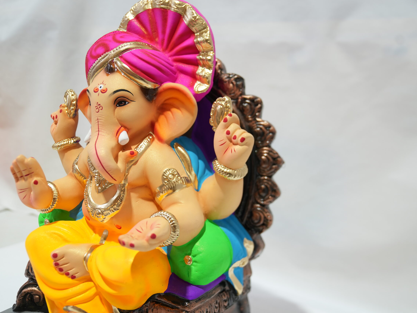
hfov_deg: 49.0
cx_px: 203
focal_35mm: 38
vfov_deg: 37.7
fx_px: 458
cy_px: 156
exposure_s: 1/200
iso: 800
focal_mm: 35
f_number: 3.5
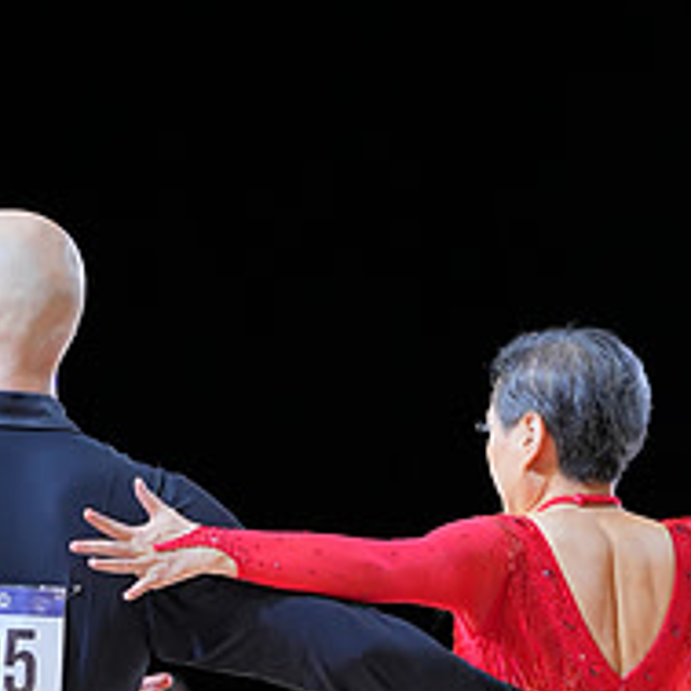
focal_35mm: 344
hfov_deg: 5.1
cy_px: 899
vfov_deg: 5.1
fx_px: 7769
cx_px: 514
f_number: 4
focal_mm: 132
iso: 800
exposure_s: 1/400
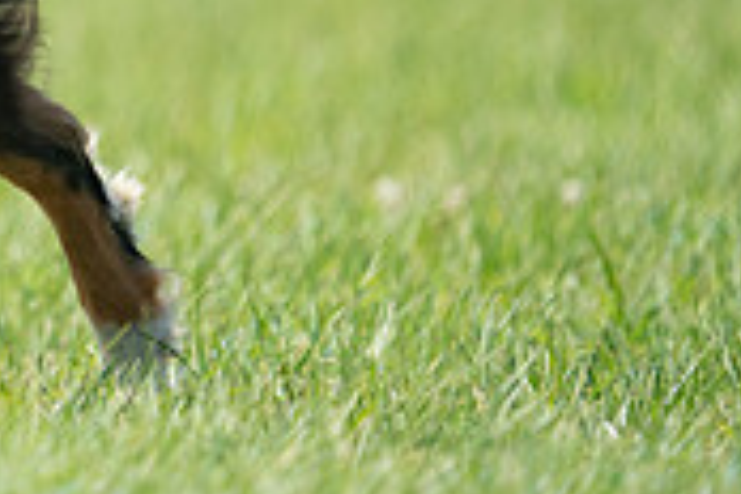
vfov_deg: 0.7
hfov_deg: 1.0
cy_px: -202
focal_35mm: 1997
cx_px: -383
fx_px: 41102
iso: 1250
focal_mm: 600
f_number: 6.3
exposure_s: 1/4000
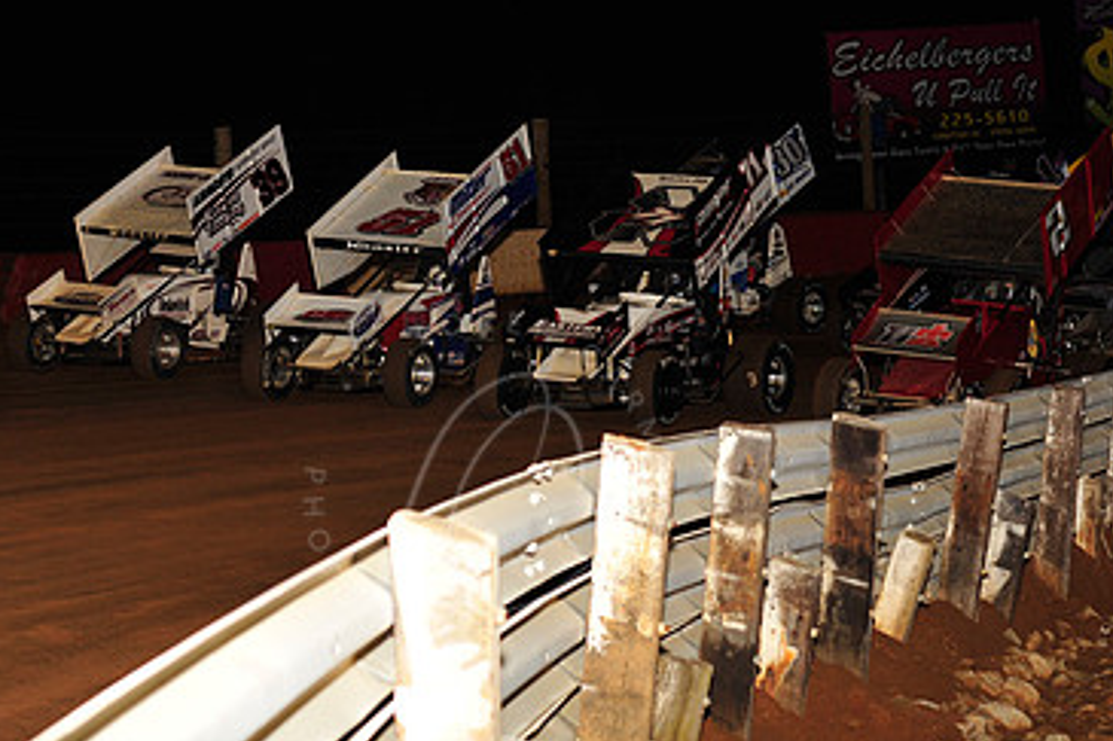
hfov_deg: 16.1
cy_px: 213
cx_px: 485
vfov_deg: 10.8
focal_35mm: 127
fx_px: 3924
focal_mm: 80
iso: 800
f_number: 6.3
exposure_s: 1/320
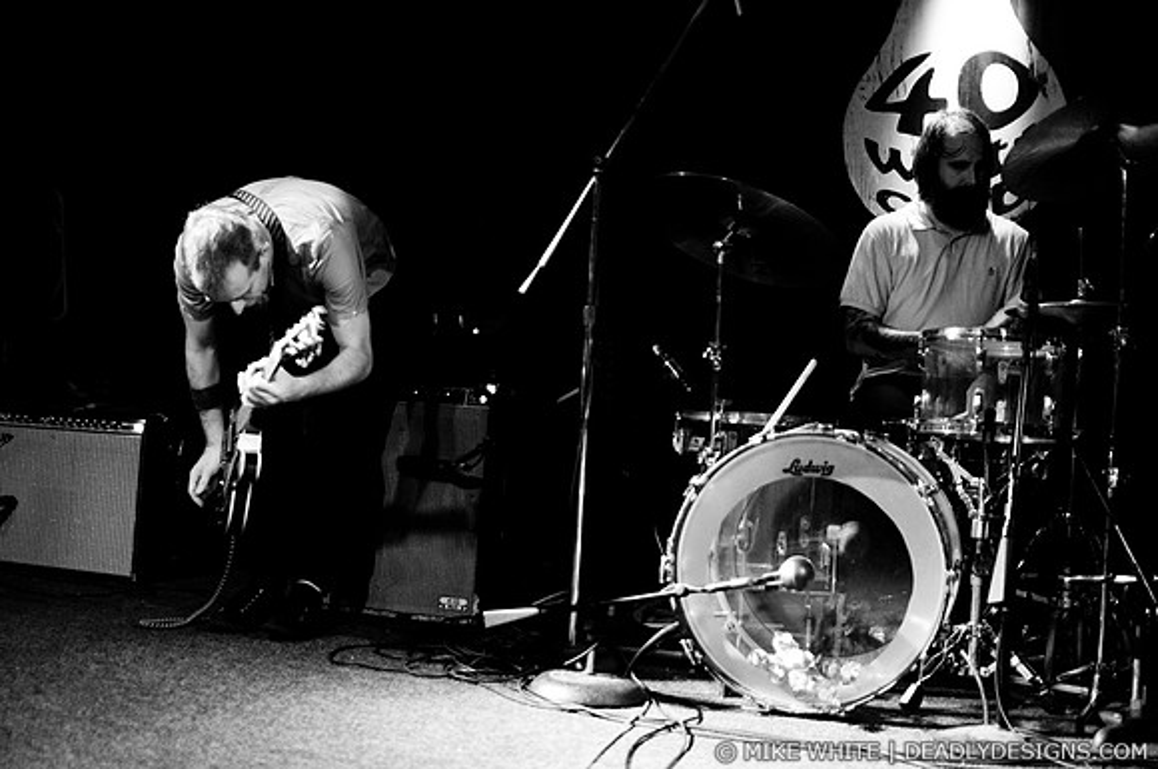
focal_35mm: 45
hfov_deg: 43.7
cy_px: 384
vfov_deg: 29.8
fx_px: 1445
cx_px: 579
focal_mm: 30
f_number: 1.4
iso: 1000
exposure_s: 1/80
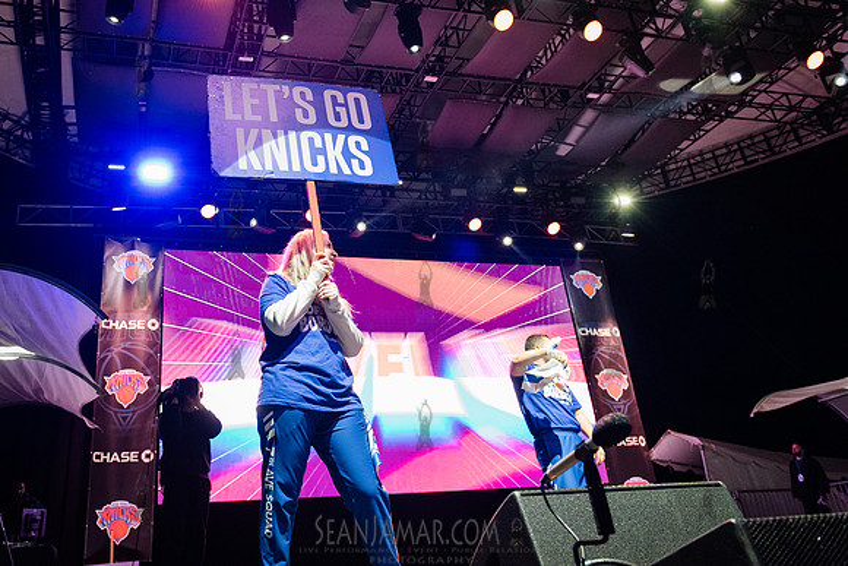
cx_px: 313
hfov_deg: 59.5
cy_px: 212
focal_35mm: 31
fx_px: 729
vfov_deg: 42.1
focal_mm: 24
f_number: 3.5
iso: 6400
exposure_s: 1/500
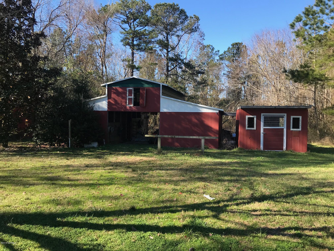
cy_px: 126
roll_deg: -0.7
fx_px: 270
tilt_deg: -2.1
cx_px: 167
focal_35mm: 28
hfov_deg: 63.4
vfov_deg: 49.7
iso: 20
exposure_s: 1/684
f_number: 1.8
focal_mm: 3.99
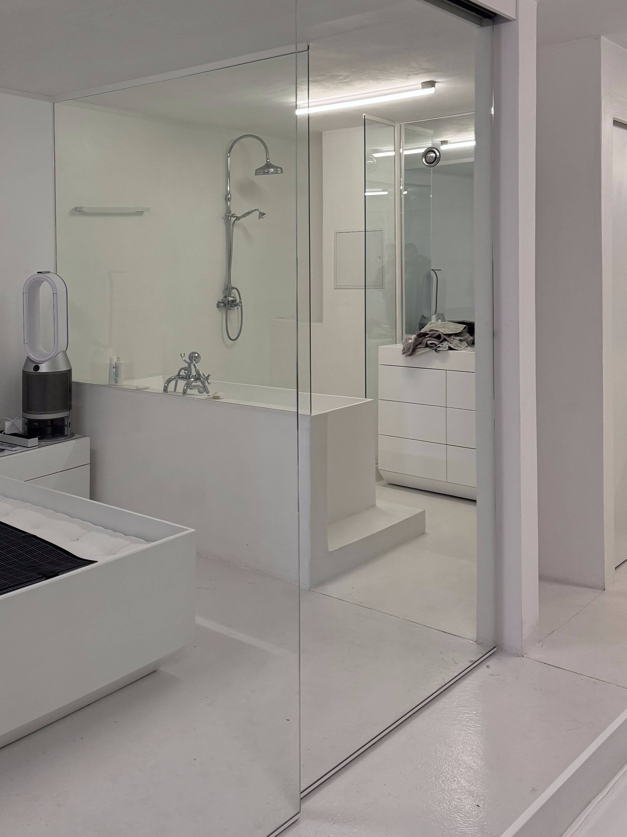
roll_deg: +0.6
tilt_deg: -0.9
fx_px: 845
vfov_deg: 51.5
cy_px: 272
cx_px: 229
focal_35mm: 35
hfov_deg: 40.4
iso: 200
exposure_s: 1/100
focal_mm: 6.76
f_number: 1.78
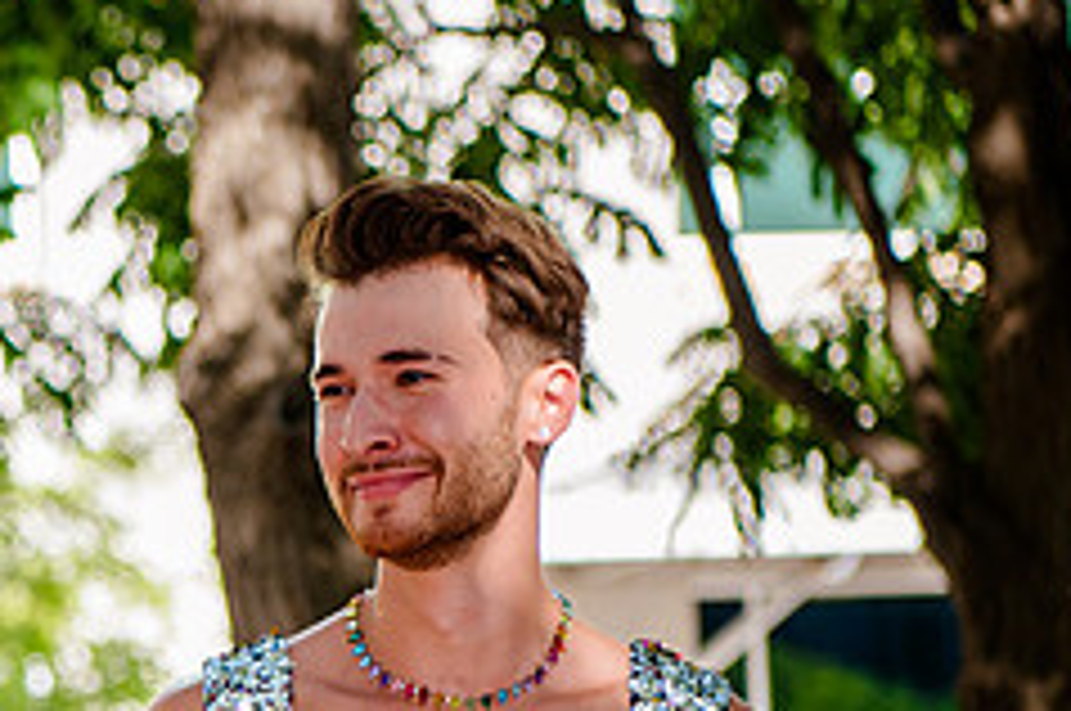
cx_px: -137
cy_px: 597
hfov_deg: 11.5
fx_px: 5229
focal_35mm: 176
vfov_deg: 7.8
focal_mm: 65
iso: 200
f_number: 3.2
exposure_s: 1/500
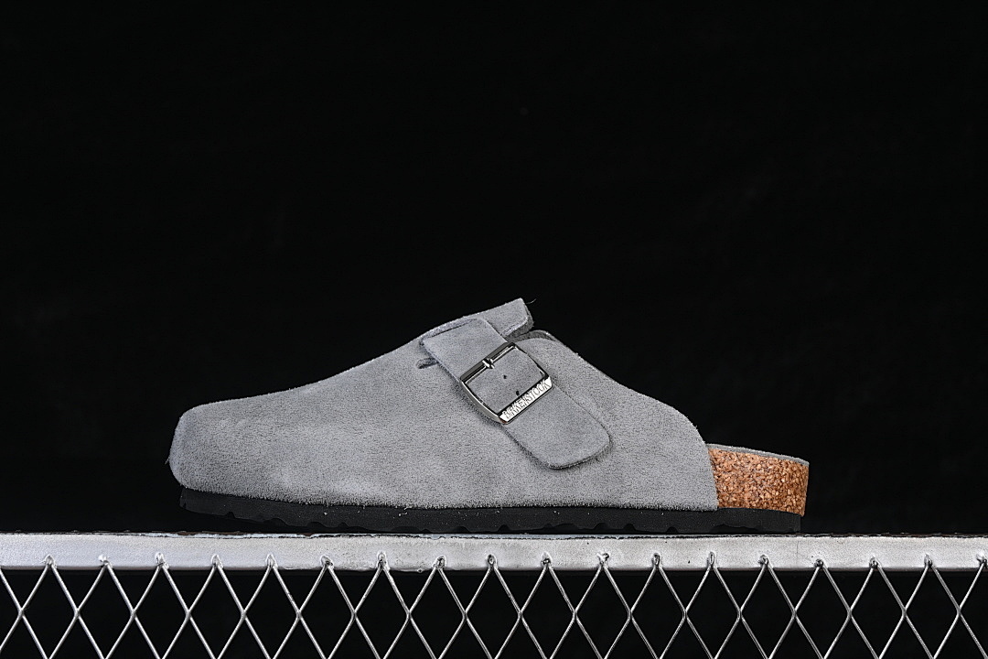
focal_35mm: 75
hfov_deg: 27.0
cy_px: 330
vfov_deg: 18.2
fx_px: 2058
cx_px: 494
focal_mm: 50
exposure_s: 1/80
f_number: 7.1
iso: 160
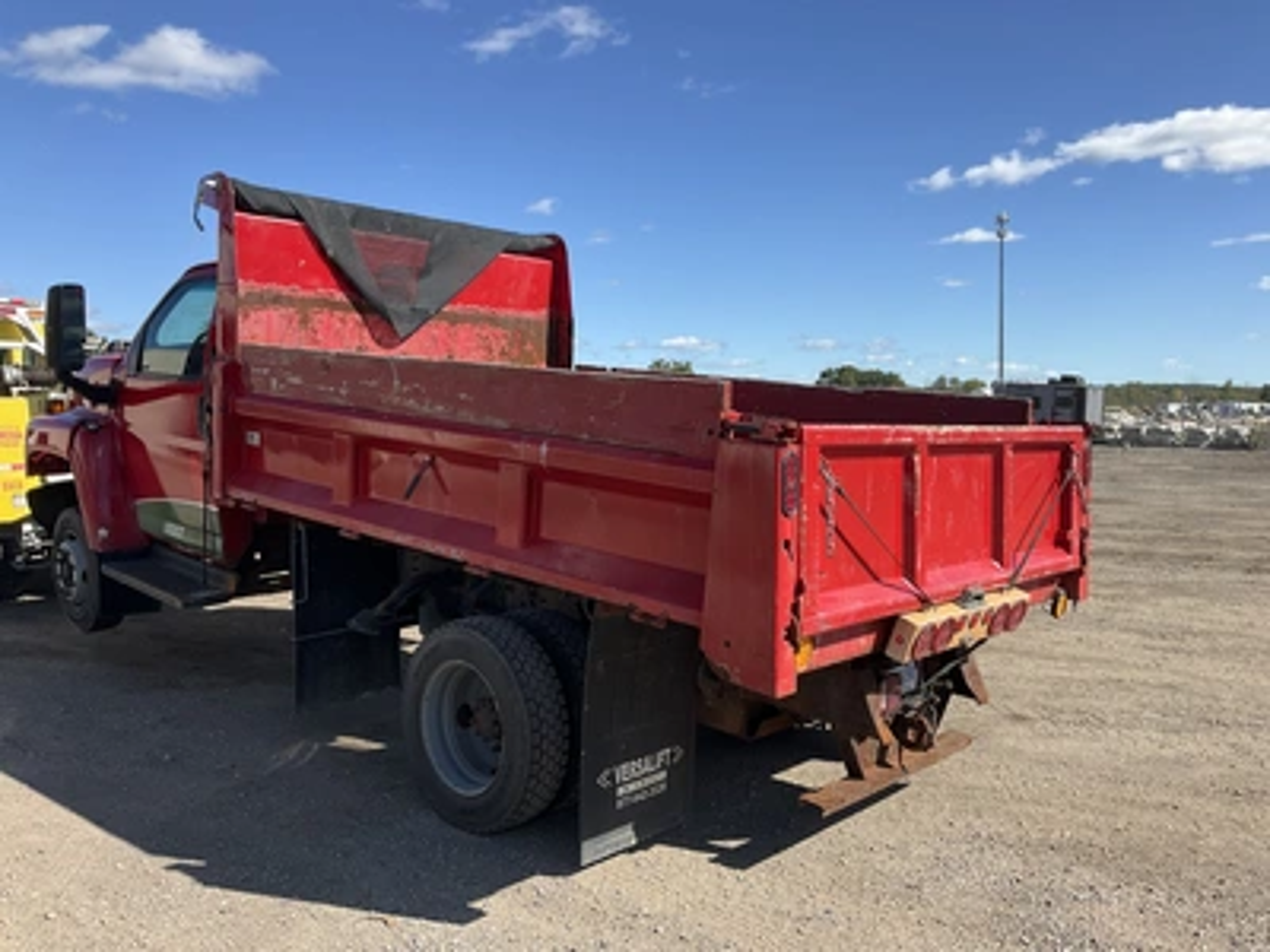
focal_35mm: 29
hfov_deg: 61.7
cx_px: 635
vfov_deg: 48.2
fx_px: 1064
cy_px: 476
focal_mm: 3
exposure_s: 1/1311
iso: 25
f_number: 1.8
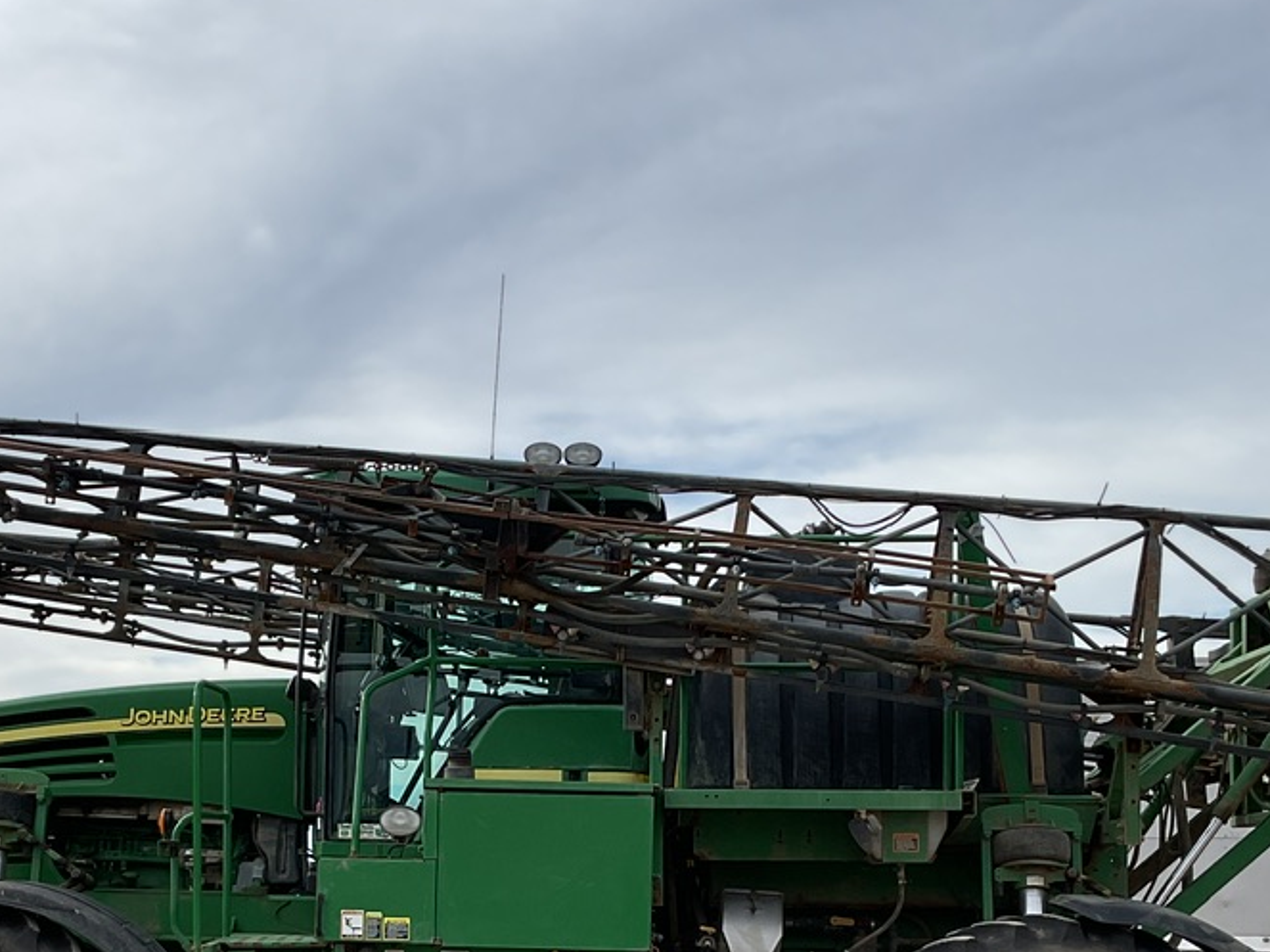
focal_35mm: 56
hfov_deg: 34.3
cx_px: 540
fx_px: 2054
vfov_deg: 25.5
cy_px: 814
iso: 16
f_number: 1.8
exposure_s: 1/1984
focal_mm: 3
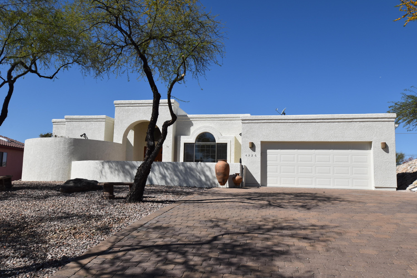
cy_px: 139
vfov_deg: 45.7
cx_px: 208
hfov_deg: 64.6
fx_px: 330
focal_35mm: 28
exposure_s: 1/500
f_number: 11
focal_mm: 19
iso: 200
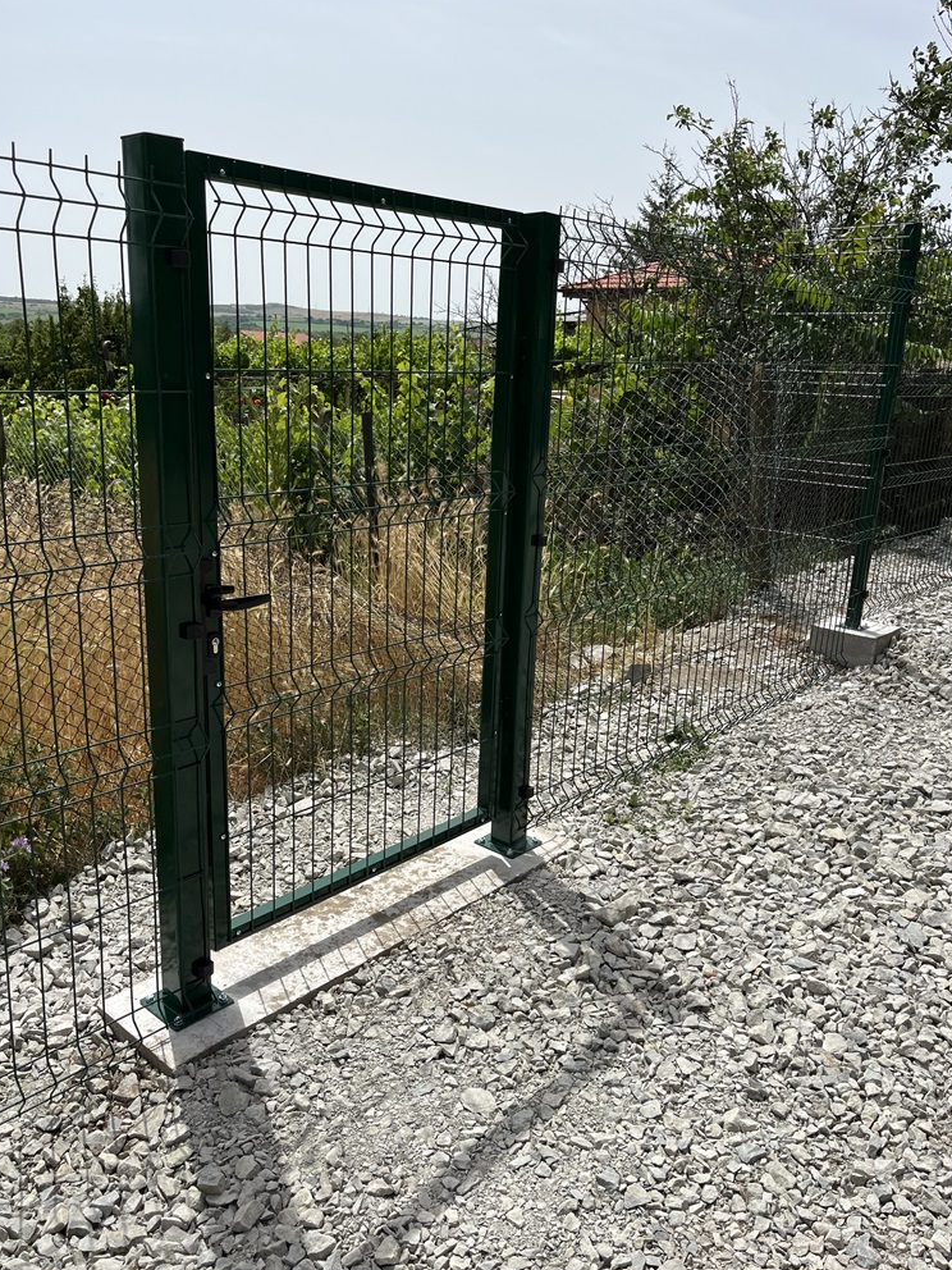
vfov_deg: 63.4
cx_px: 452
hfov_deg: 49.7
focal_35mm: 28
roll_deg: -2.3
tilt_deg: -14.7
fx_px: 1027
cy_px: 635
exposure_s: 1/4484
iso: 50
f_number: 1.6
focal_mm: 5.1
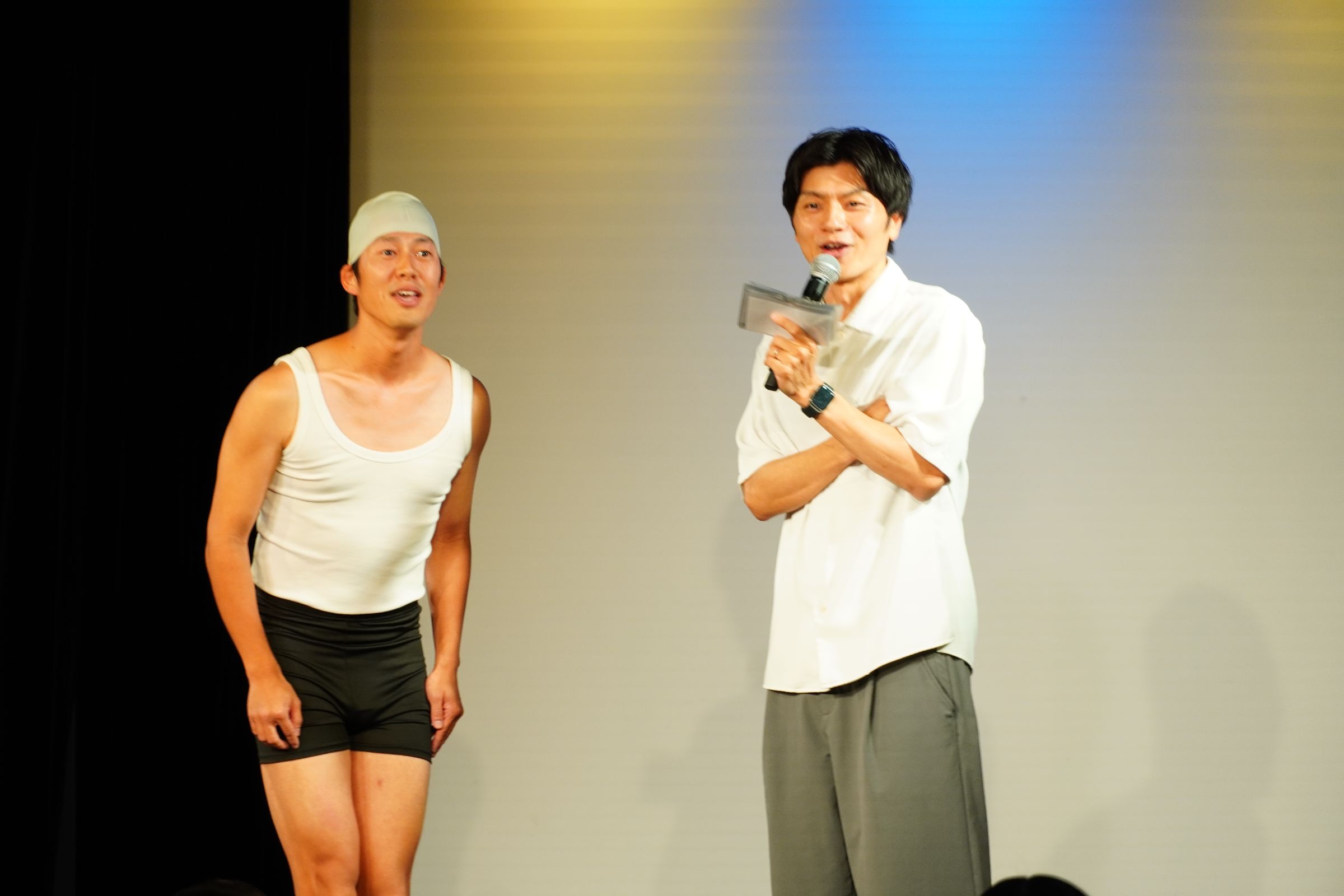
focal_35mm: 194
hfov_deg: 10.6
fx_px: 7223
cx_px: 672
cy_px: 448
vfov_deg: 7.1
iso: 400
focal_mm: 129
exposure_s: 1/60
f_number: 5.6
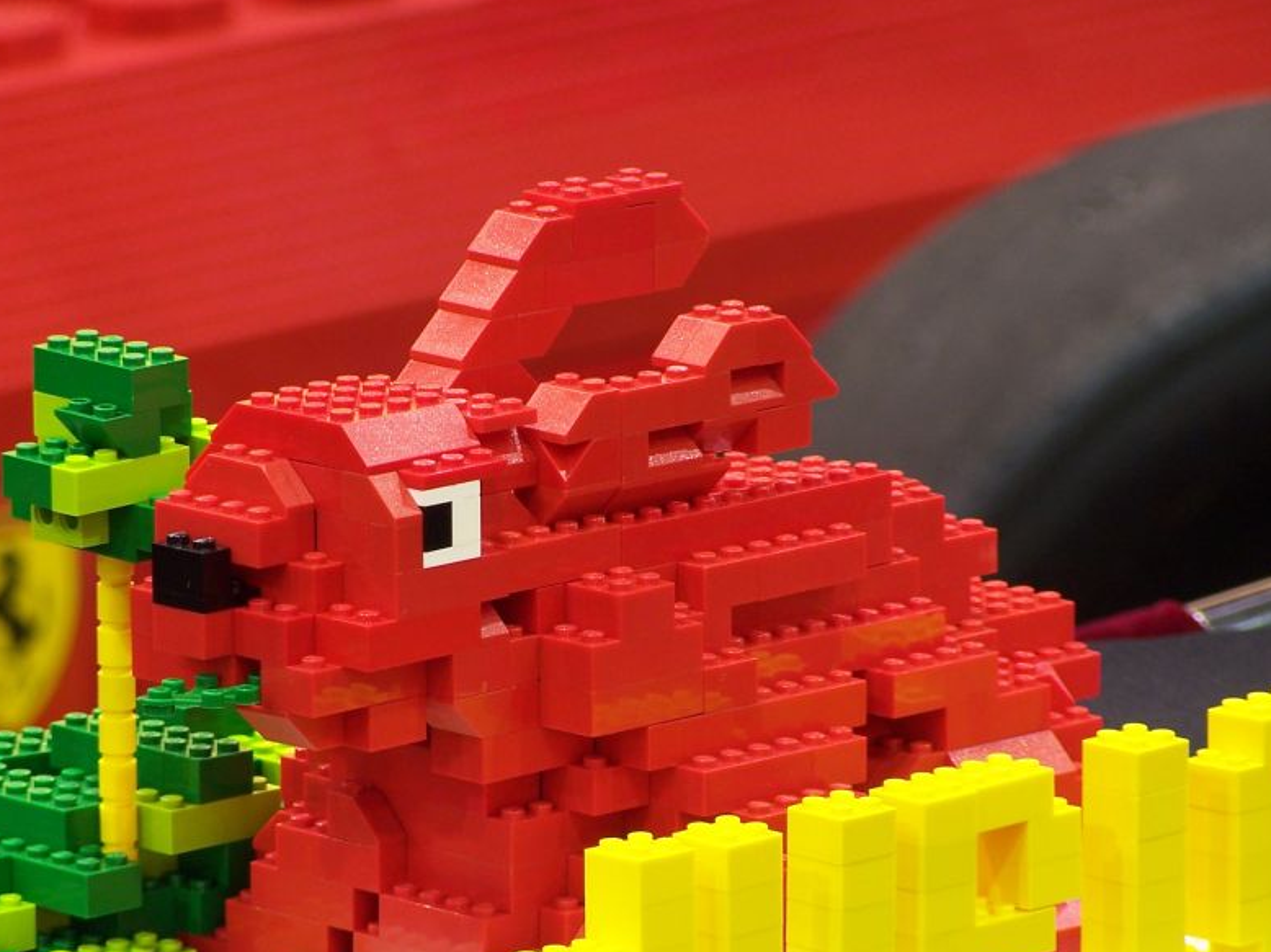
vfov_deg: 5.2
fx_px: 10535
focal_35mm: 287
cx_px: 557
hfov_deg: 6.9
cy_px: 575
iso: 80
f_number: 3.2
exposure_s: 1/2
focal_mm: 36.2
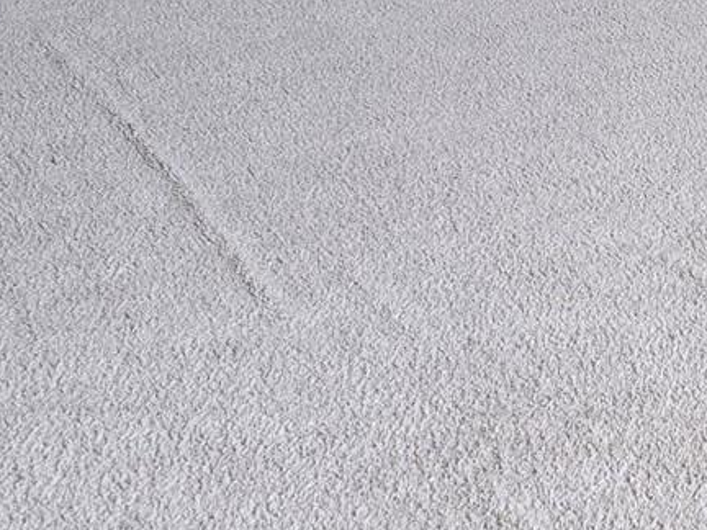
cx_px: 890
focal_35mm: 109
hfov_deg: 17.1
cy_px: -394
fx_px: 2226
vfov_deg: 12.5
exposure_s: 1/120
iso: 100
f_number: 1.7
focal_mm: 6.3
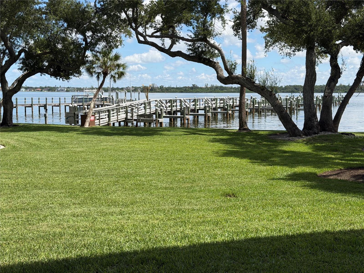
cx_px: 182
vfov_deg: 30.3
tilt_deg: -4.1
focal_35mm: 48
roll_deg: +0.6
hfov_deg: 39.7
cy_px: 136
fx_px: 505
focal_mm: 6.76
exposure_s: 1/4329
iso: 64
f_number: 1.78
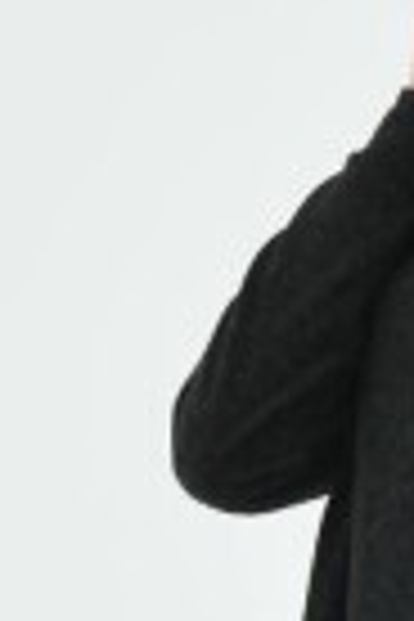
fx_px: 4312
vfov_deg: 8.1
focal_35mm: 250
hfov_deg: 5.4
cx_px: 621
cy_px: 950
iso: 100
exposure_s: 1/125
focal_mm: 46
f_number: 6.3
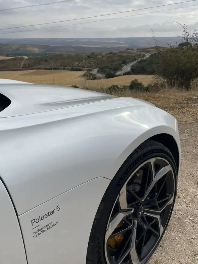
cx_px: 87
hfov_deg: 46.7
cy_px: 116
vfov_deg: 59.8
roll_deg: +1.3
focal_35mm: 30
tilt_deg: -19.0
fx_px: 229
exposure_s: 1/6897
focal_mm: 4.2
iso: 32
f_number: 1.6
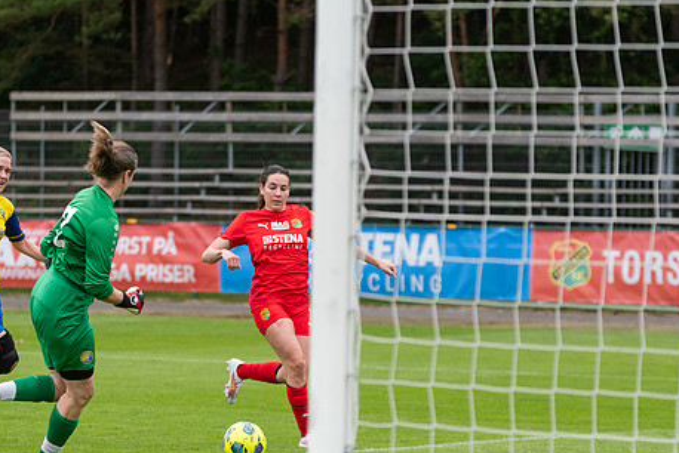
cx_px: 297
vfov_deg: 6.3
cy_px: 272
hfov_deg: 9.4
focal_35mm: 218
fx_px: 4114
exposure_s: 1/1250
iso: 250
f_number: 3.2
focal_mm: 112
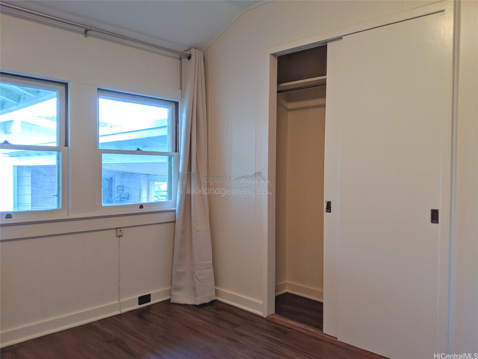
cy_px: 180
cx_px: 239
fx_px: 373
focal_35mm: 27
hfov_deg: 65.3
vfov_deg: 51.4
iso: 81
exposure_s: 1/59.9
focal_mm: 4.44
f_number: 1.8
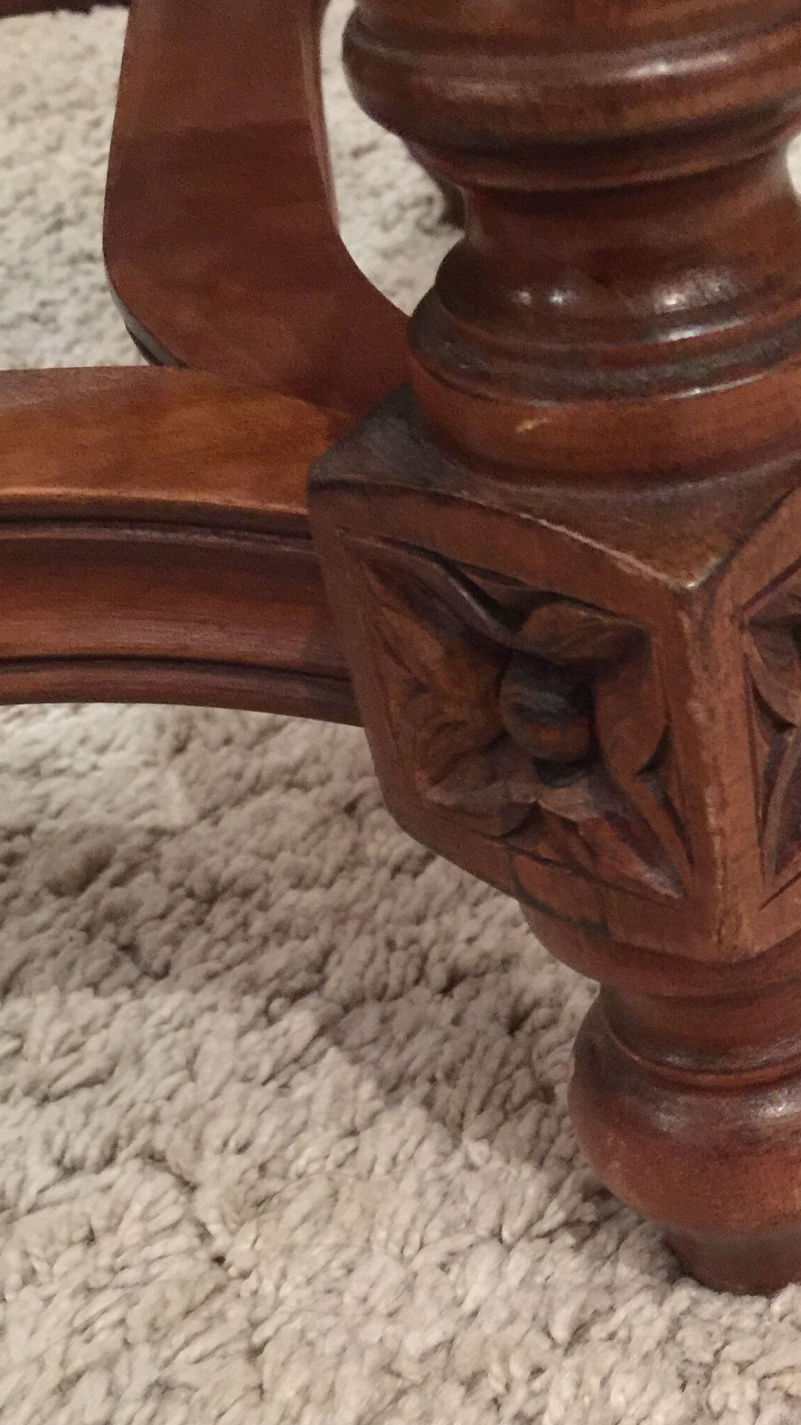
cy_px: 1050
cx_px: 780
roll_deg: +4.6
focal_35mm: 51
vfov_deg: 39.6
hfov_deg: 22.7
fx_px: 1926
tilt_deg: -43.0
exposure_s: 1/8
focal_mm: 4.15
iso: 160
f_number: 2.2
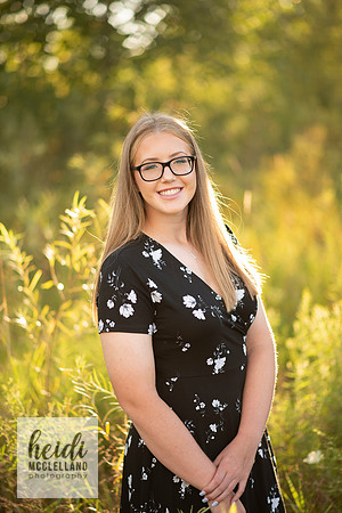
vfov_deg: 23.9
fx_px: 1211
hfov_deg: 16.1
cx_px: 171
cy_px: 256
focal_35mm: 85
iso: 125
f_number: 1.8
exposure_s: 1/400
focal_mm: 85
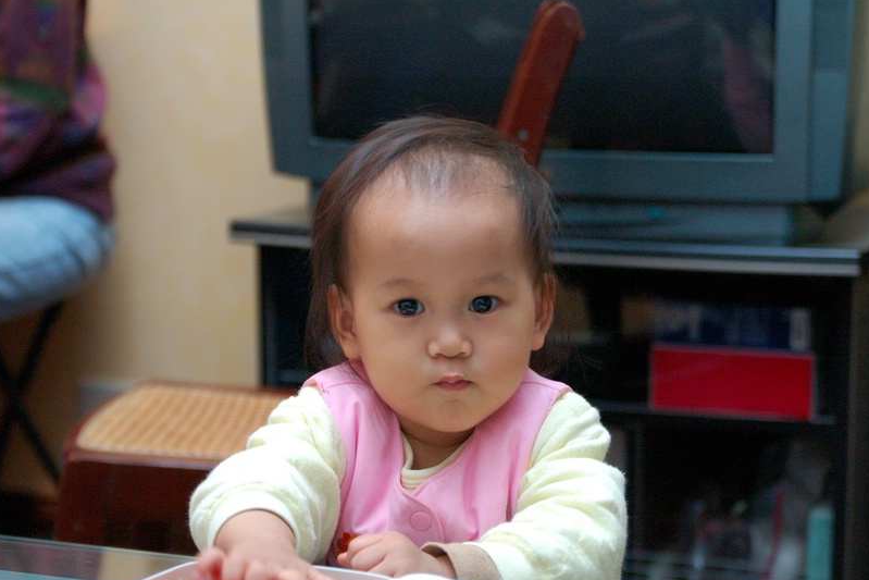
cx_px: 446
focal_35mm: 96
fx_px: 2318
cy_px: 350
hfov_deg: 21.2
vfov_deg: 14.2
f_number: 2.8
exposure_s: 1/20
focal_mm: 50
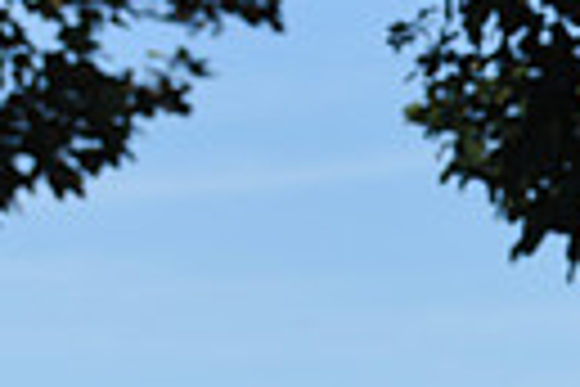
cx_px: 1299
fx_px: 7394
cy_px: 736
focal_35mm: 459
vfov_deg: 3.0
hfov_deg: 4.4
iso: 400
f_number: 5.6
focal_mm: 102
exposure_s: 1/3200
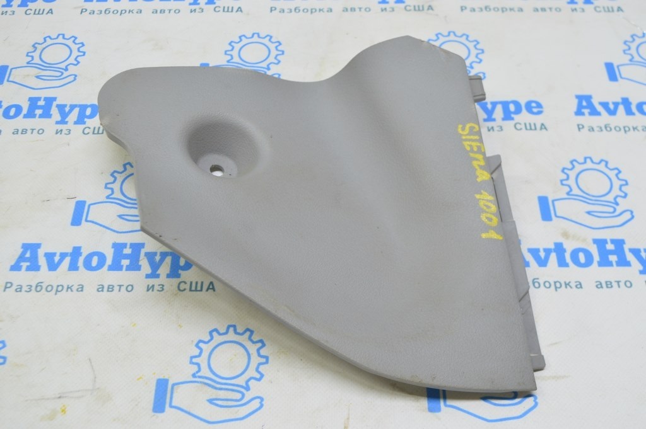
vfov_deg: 29.8
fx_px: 807
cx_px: 323
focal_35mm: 45
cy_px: 214
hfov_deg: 43.6
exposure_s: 1/20
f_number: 5.6
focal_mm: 30
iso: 400
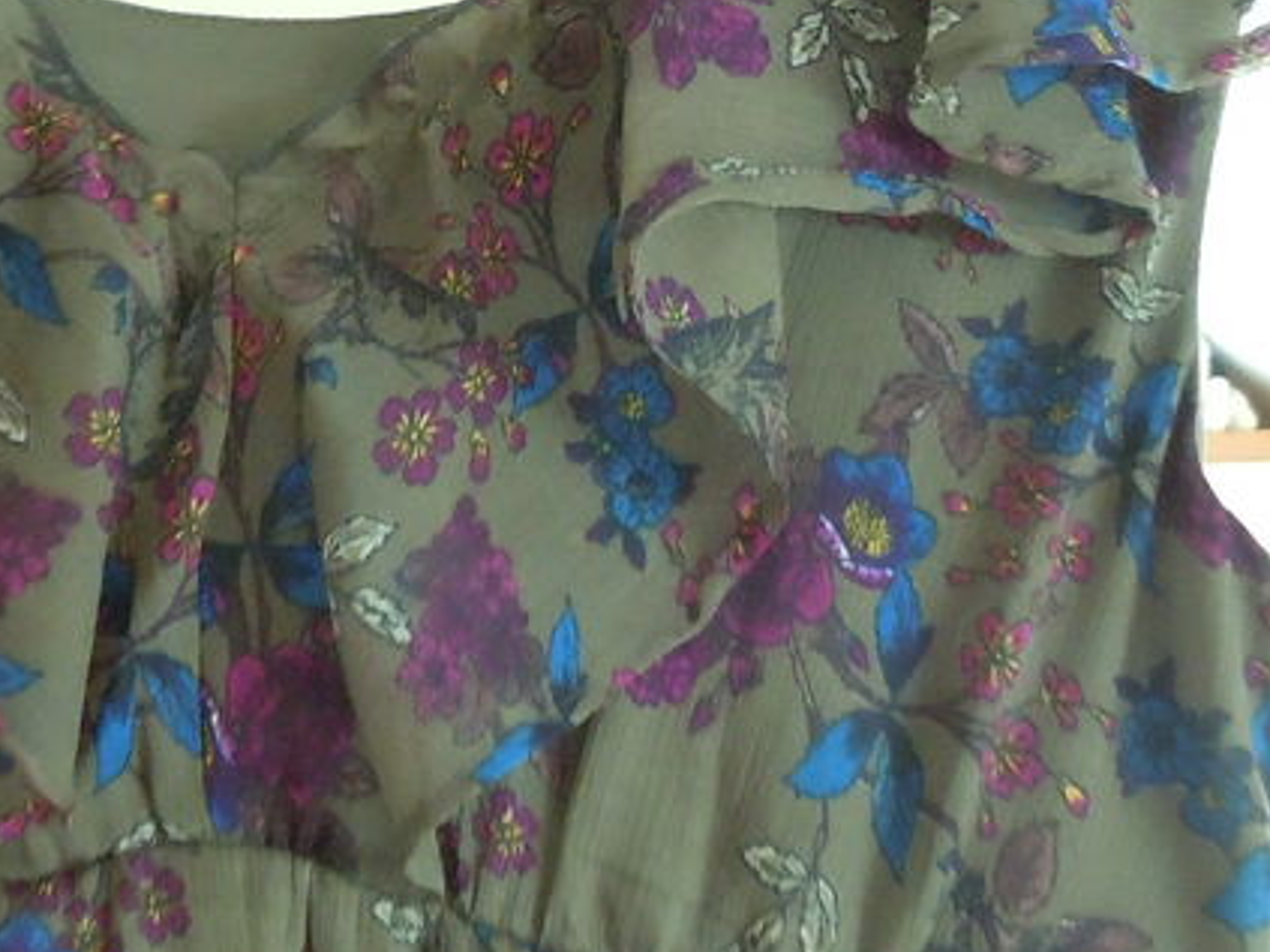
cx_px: 276
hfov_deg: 26.9
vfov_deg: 20.7
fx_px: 2604
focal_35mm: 71
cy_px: 363
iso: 800
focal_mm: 5.4
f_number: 3.5
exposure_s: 1/4
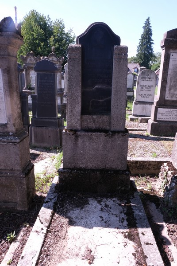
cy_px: 133
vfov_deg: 67.4
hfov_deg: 47.9
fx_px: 199
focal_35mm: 27
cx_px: 88
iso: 200
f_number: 14
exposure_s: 1/26
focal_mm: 18
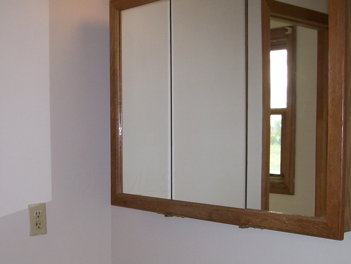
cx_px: 124
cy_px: 181
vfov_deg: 26.8
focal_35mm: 54
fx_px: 548
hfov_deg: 35.3
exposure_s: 1/64
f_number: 2.7
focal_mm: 6
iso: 80
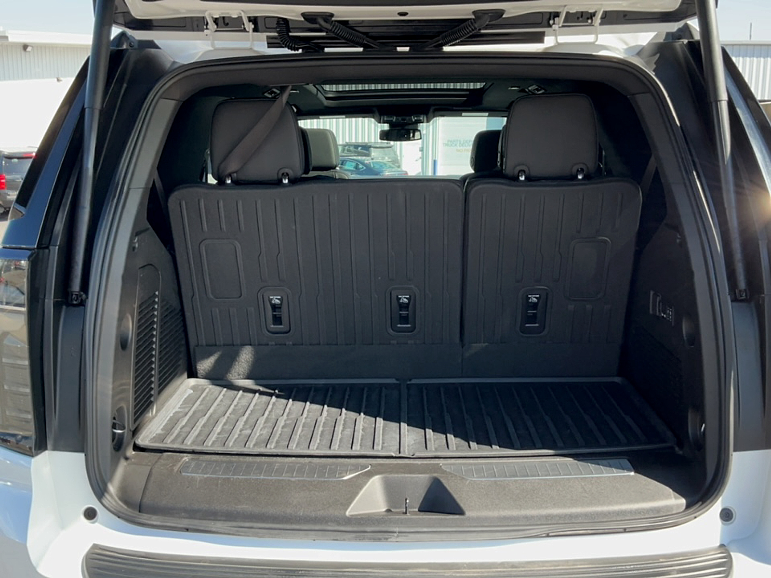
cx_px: 386
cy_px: 289
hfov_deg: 60.0
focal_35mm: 30
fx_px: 668
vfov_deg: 46.8
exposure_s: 1/228
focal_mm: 3
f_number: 1.8
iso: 20
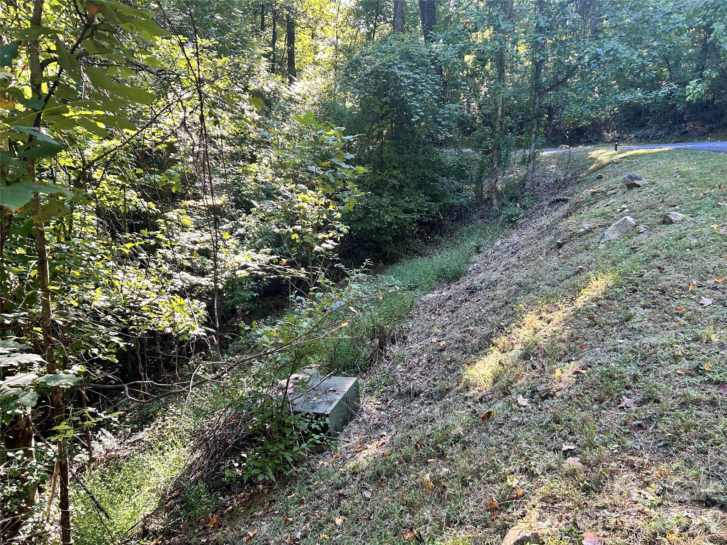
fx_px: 546
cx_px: 364
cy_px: 272
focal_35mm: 26
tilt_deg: -11.6
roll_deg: +1.1
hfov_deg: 67.3
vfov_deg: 53.1
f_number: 1.5
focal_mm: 5.7
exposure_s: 1/121
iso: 100
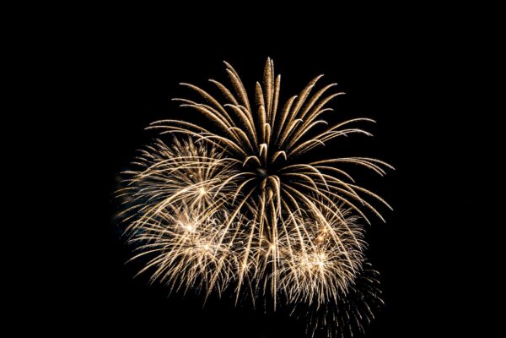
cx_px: 253
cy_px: 169
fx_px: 478
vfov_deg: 38.9
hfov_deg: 55.8
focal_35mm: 34
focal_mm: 34
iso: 200
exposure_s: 3
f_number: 8
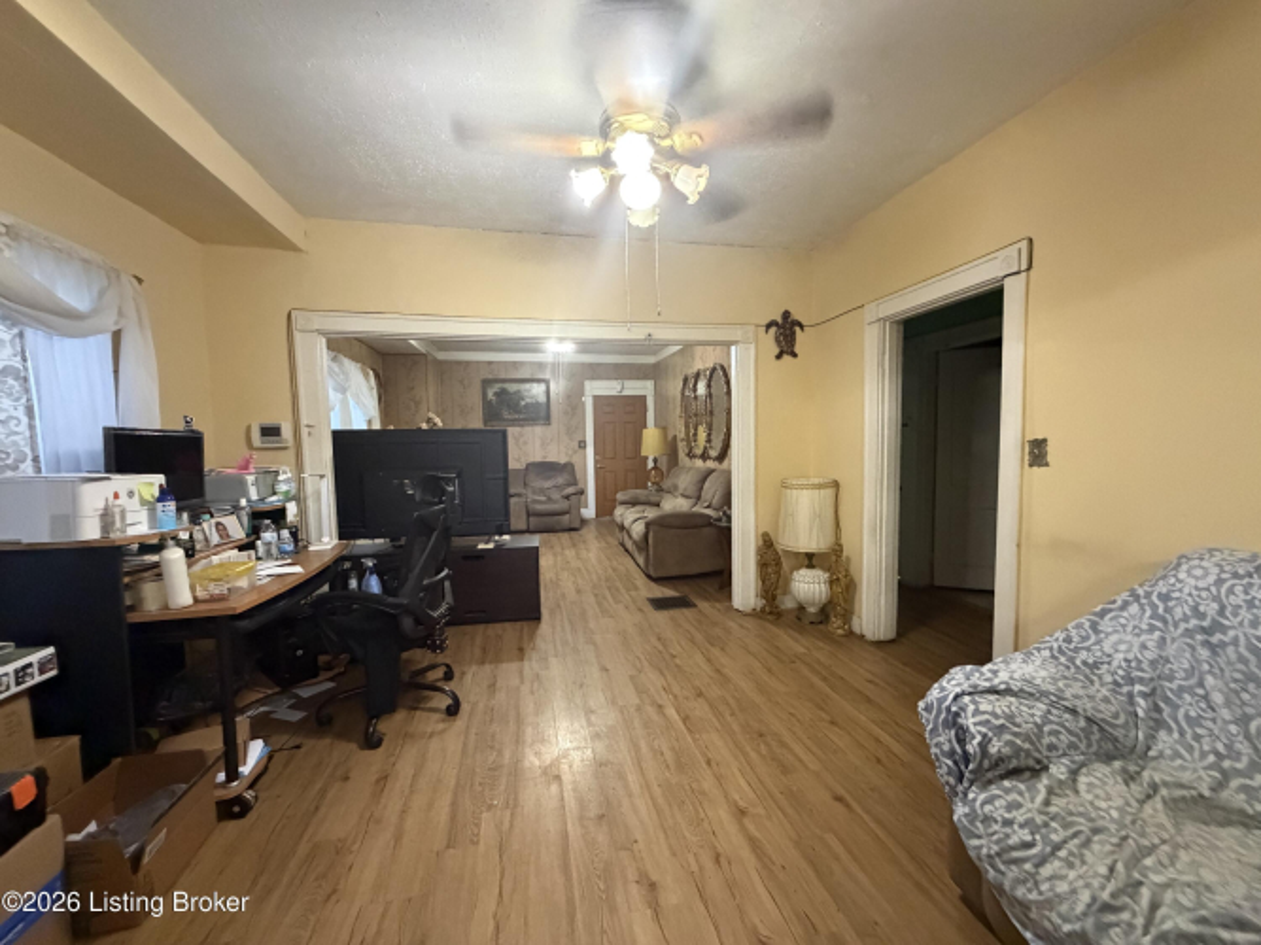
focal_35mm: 14
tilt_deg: -3.9
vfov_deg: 85.7
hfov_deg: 102.1
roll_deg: +1.9
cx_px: 630
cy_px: 472
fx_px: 510
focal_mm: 2.22
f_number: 2.2
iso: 1000
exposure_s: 1/60
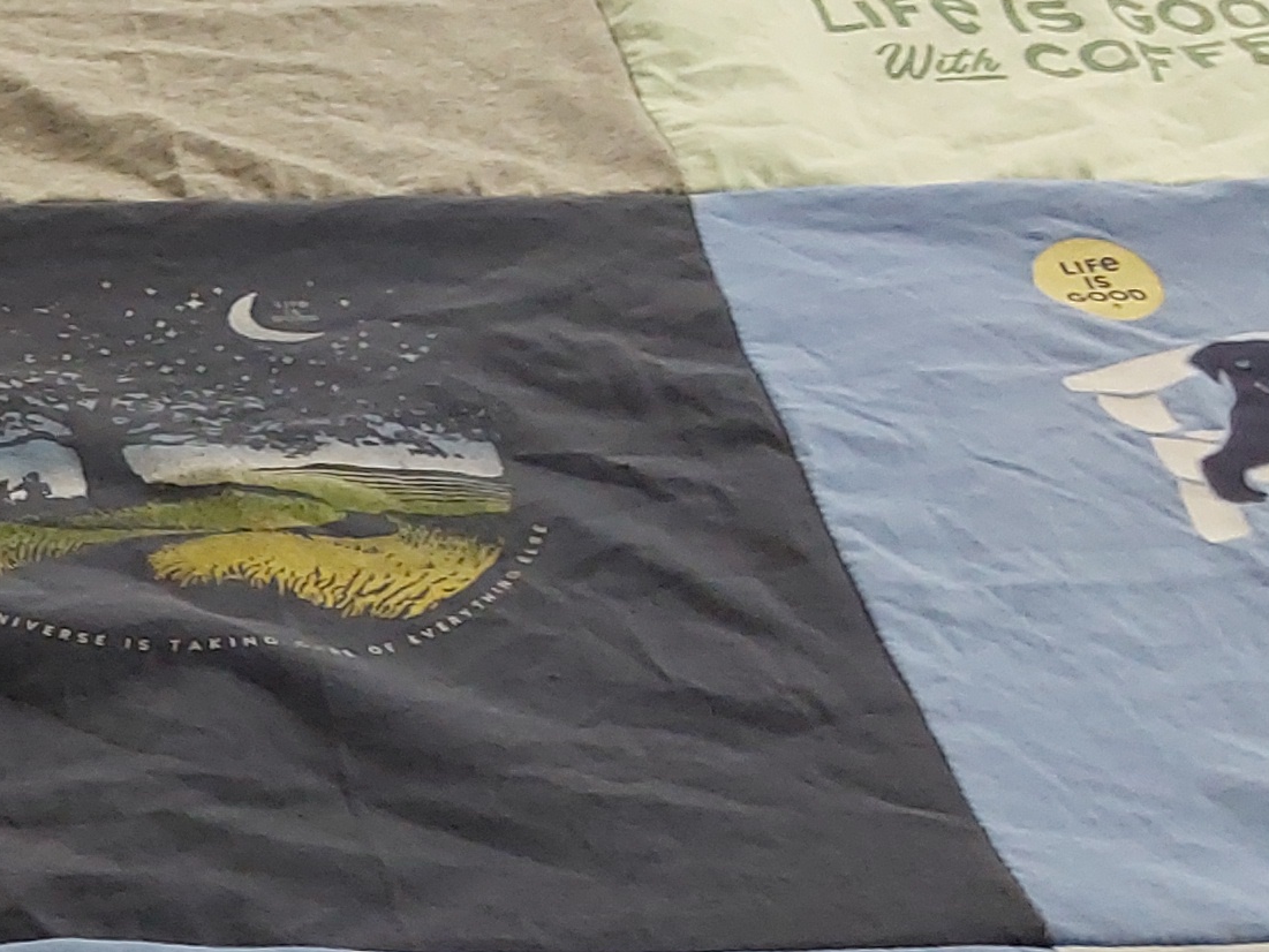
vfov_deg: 17.6
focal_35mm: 83
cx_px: -343
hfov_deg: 21.5
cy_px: 821
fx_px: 3043
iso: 100
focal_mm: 2.91
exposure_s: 1/60
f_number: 1.9
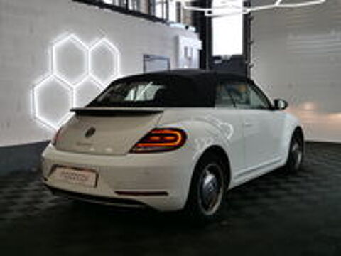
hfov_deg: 49.0
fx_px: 374
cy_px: 128
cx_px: 170
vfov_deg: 37.7
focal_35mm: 38
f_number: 3.9
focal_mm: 19
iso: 200
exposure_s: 1/60
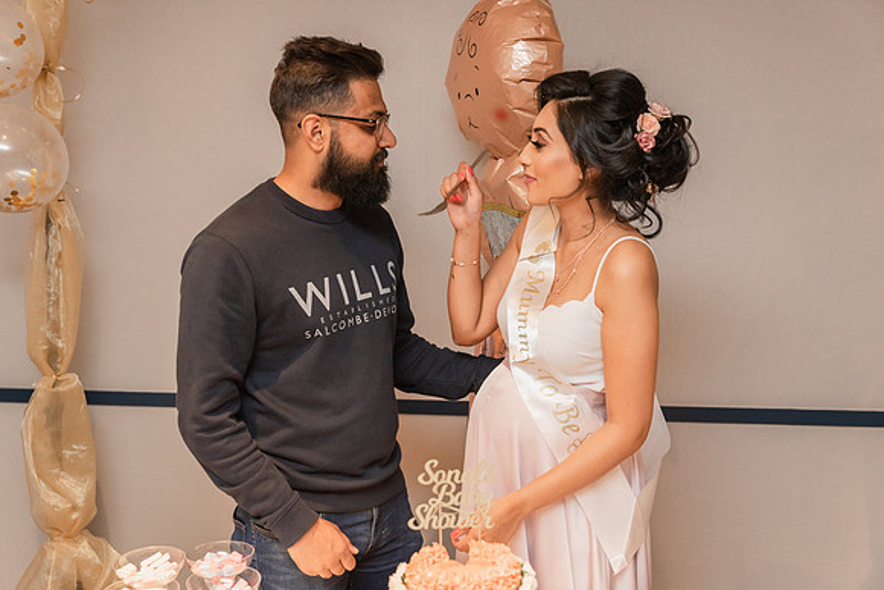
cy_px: 295
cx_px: 442
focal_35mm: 40
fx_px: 982
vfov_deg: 33.4
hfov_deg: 48.4
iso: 2500
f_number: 4
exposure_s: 1/160
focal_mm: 40
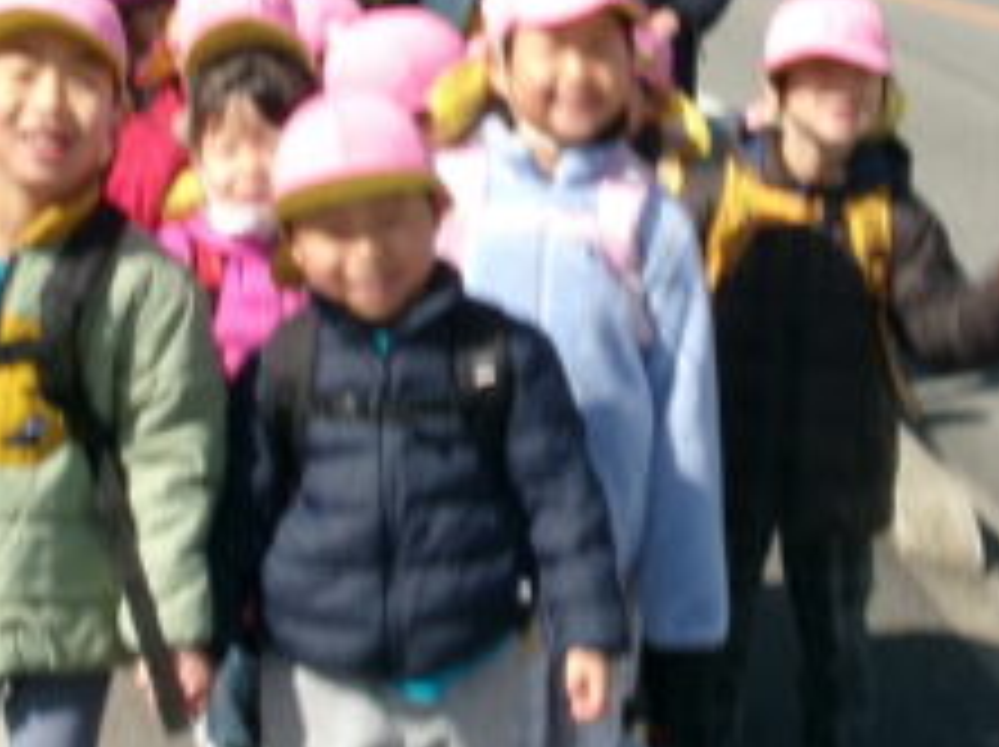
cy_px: 148
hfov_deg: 20.3
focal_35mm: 97
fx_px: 2796
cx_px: 495
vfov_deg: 15.1
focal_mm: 5.1
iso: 100
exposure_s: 1/110
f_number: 10.8
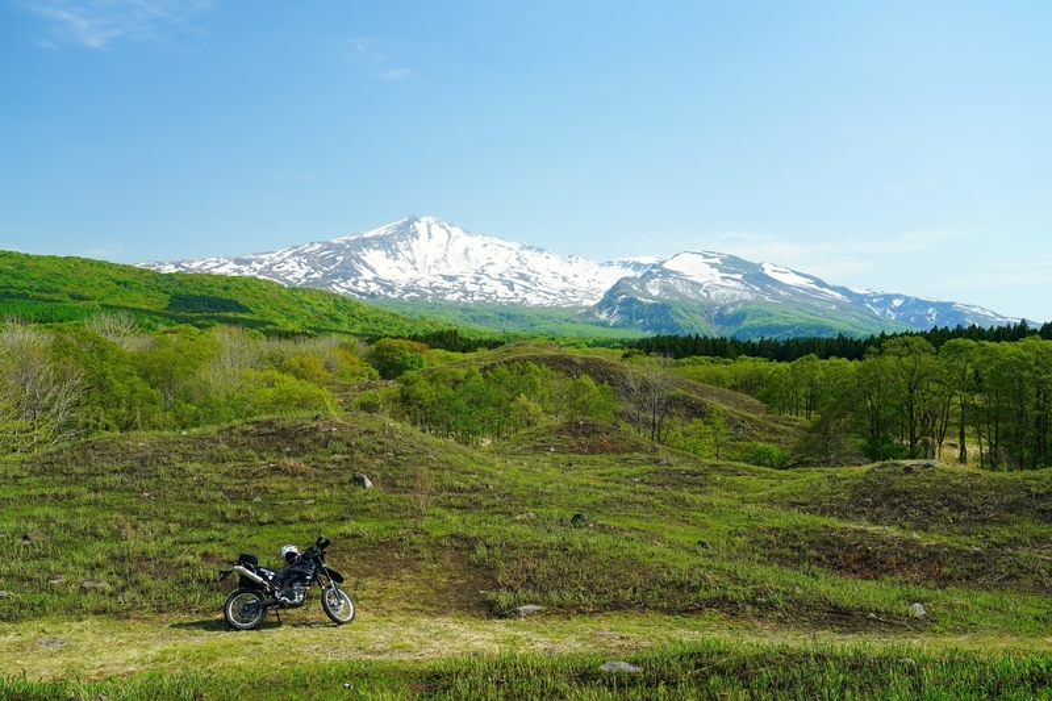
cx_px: 526
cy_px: 350
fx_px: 964
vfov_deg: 40.0
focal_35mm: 33
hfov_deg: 57.2
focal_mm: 33
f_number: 5.6
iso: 100
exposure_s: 1/125
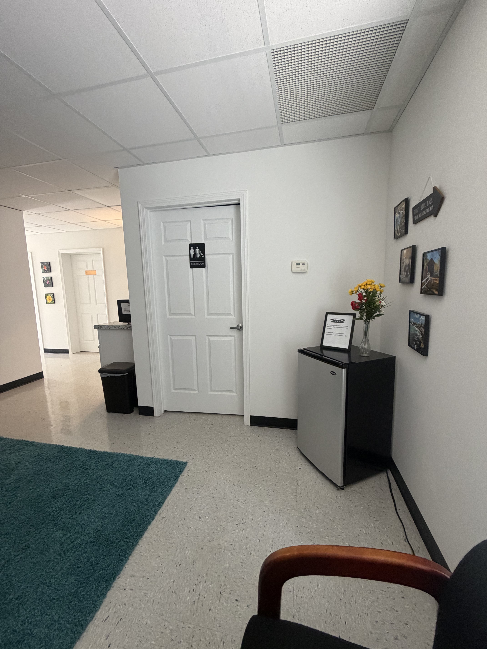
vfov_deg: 102.1
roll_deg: +0.9
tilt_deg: -8.0
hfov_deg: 85.7
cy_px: 324
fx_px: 263
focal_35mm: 14
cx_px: 244
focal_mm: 2.22
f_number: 2.2
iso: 320
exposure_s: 1/74
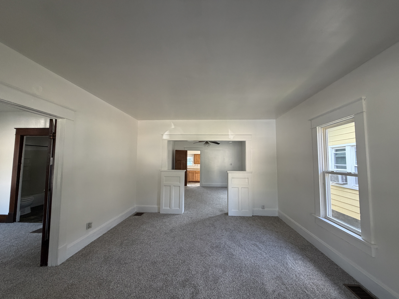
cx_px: 200
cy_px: 150
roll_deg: +0.6
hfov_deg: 102.1
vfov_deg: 85.7
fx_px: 161
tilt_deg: +5.4
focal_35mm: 14
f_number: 2.2
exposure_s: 1/121
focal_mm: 2.22
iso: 250
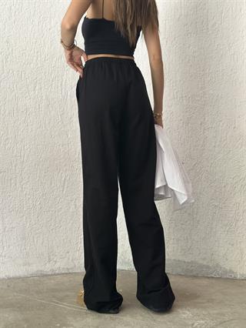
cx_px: 123
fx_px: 454
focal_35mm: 48
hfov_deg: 30.3
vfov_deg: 39.6
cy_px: 164
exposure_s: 1/74
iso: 125
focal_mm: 6.86
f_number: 1.78
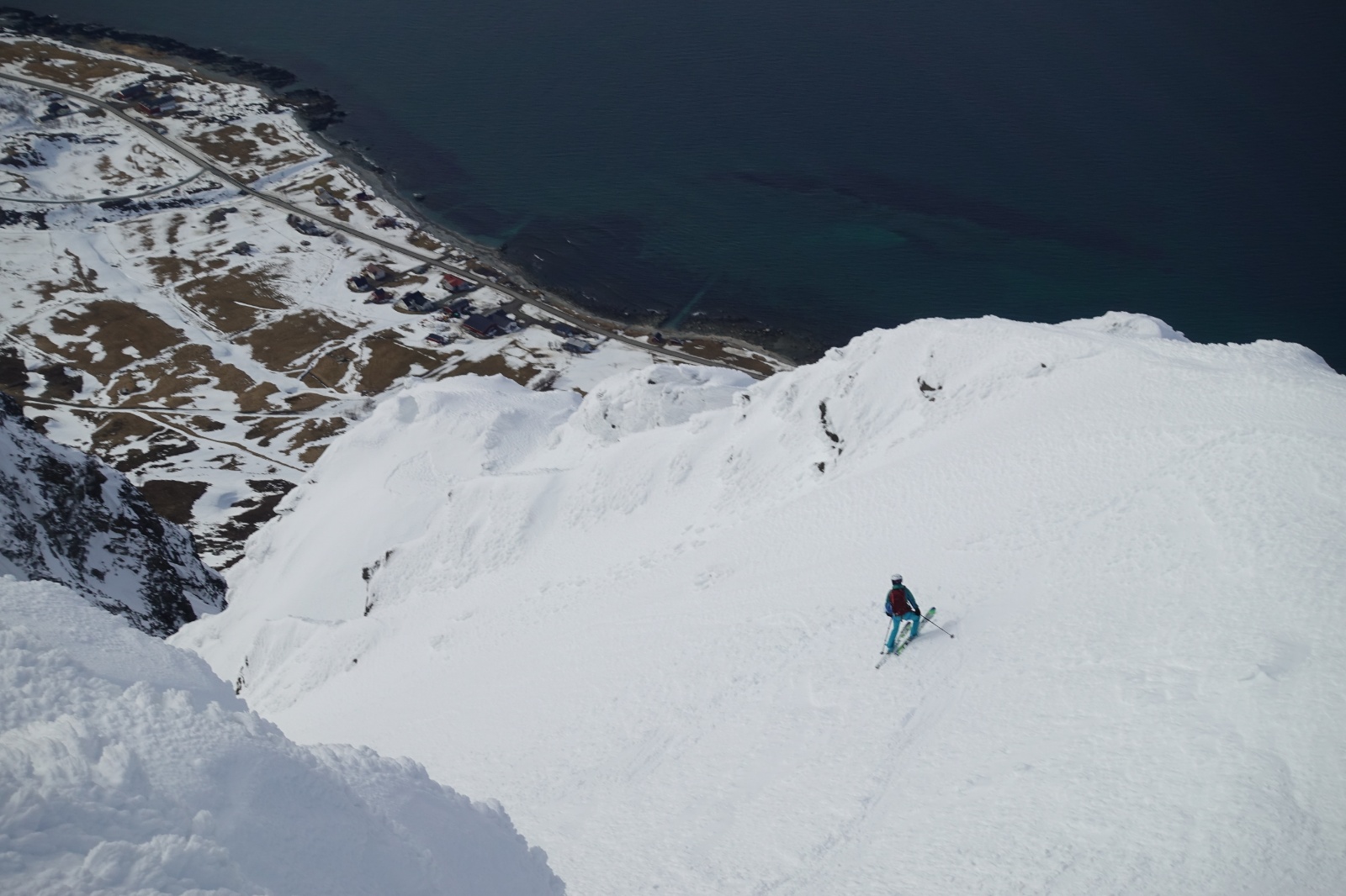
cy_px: 448
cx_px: 673
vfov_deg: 21.2
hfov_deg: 31.4
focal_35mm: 64
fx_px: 2392
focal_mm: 23.34
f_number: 5.6
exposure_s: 1/125
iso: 125
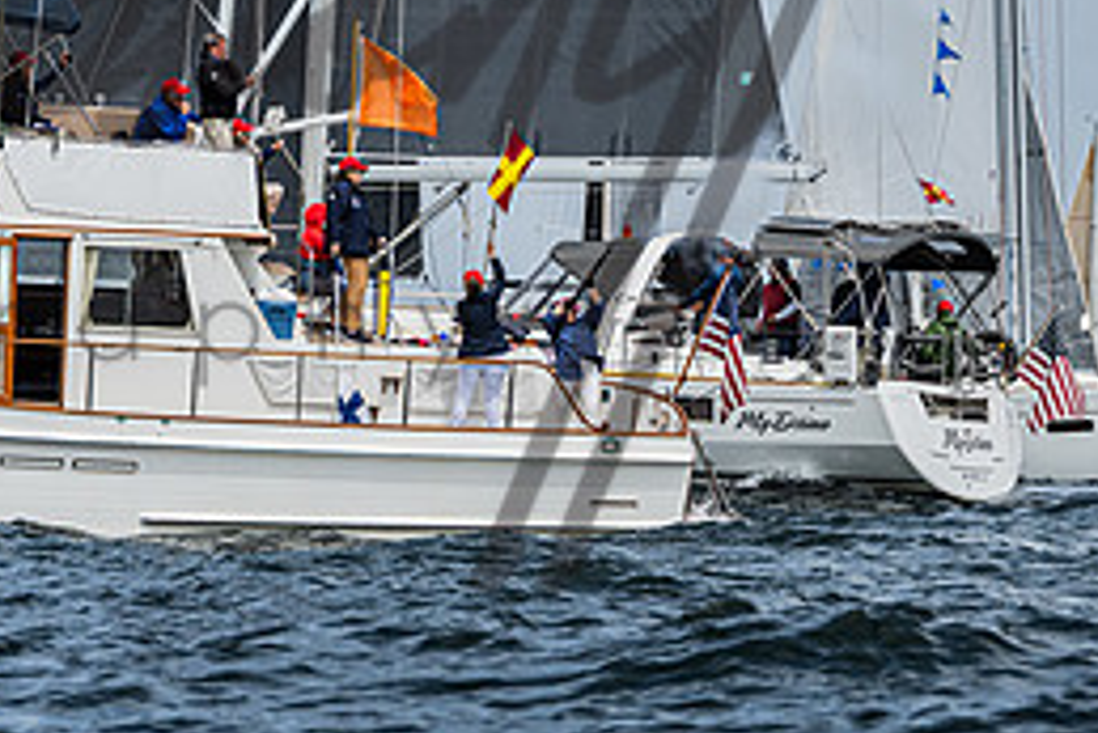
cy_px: 40
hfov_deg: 5.2
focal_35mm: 399
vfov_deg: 3.4
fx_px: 12176
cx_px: 229
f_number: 7.6
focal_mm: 170
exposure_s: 1/2500
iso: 400
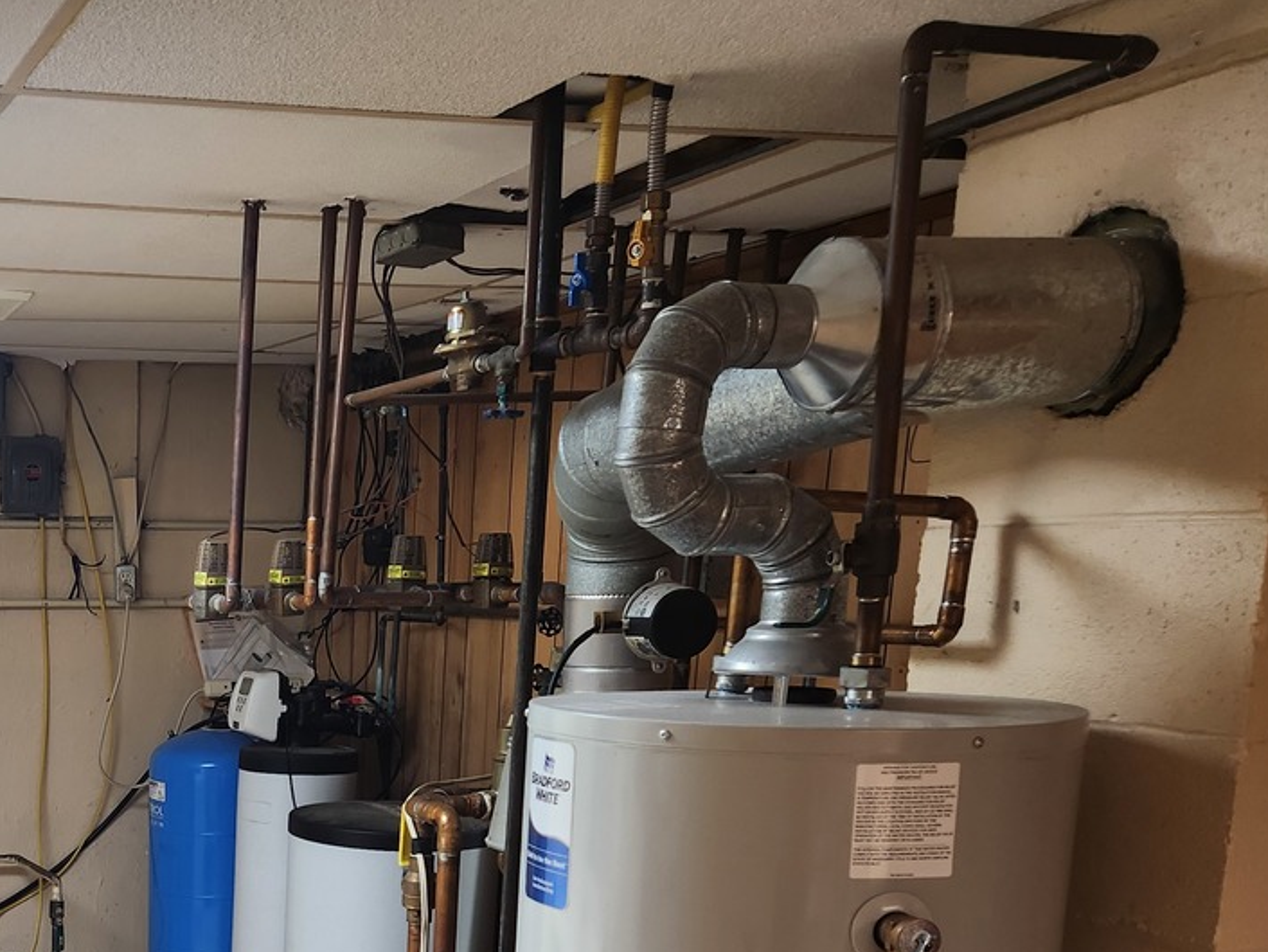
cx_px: 56
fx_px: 1722
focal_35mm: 47
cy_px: 853
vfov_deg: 29.6
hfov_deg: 37.0
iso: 125
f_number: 1.8
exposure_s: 1/120
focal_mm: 5.4
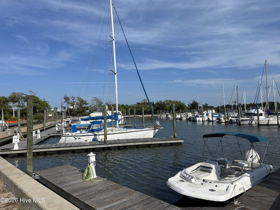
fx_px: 210
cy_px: 105
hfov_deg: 67.3
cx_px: 140
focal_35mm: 26
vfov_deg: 53.1
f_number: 1.5
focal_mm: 5.7
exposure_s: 1/6993
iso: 50
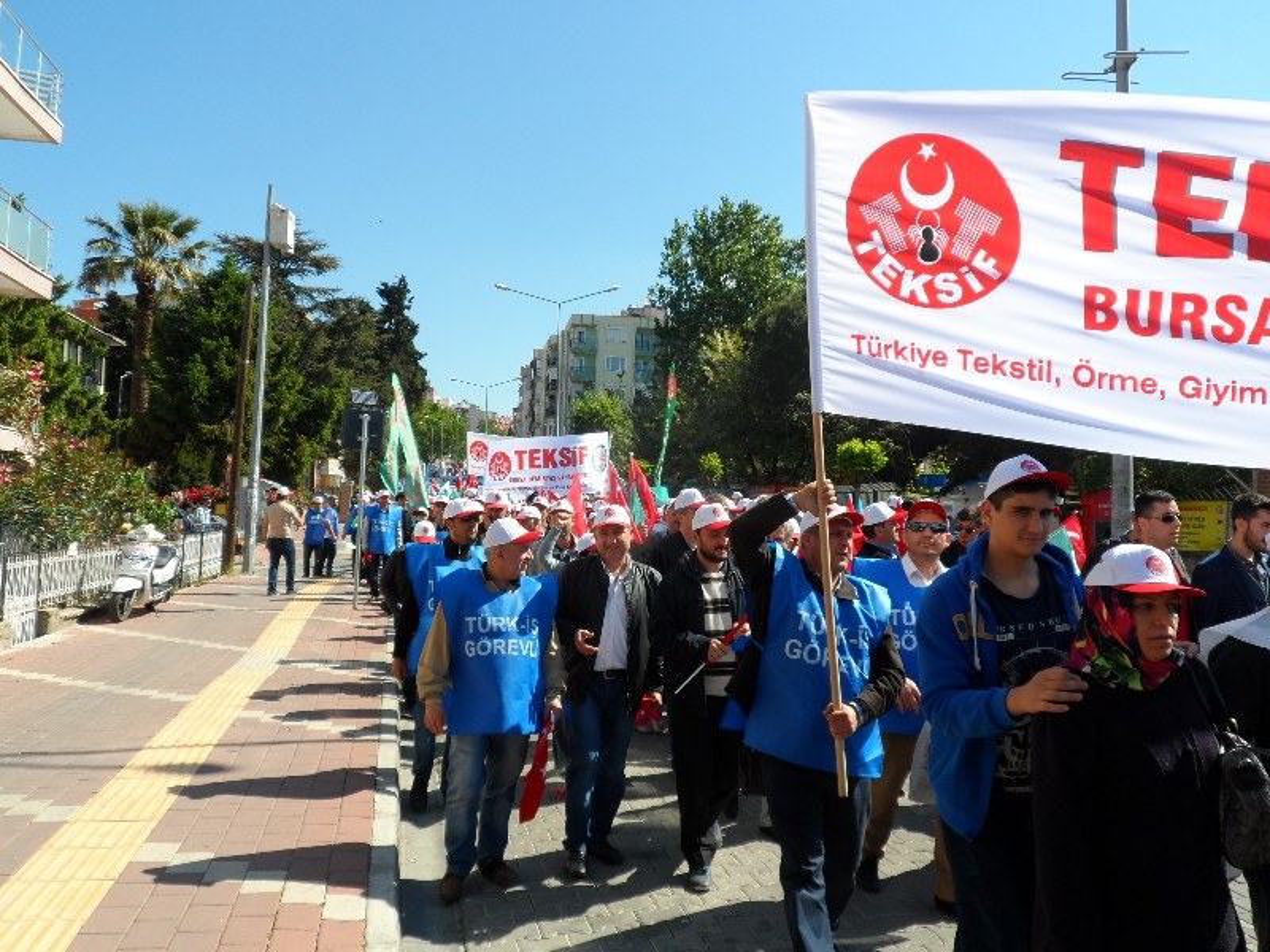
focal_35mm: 28
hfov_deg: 63.4
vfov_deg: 49.7
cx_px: 635
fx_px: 1027
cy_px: 476
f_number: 3.1
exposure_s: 1/750
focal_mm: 4.9
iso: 80
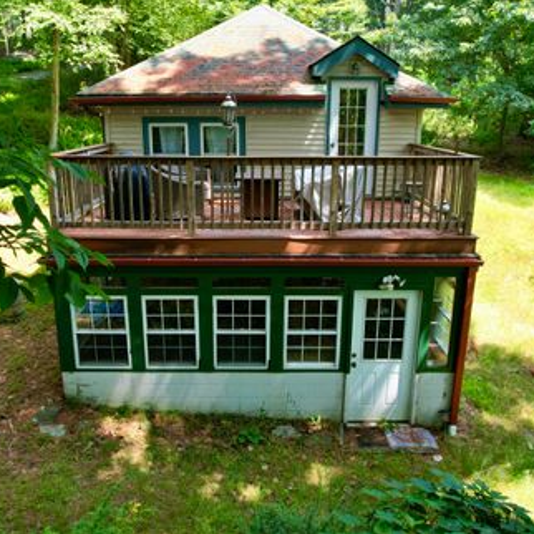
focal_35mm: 29
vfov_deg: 55.6
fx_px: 506
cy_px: 261
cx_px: 255
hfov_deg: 55.6
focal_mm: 8.38
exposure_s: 1/200
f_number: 2.8
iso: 100
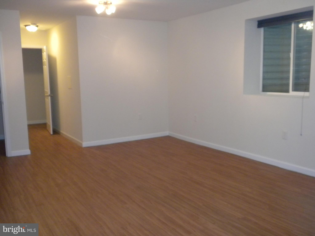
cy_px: 118
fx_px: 337
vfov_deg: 38.7
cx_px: 158
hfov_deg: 50.1
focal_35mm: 37
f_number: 3.5
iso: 400
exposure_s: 1/30
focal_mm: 6.6
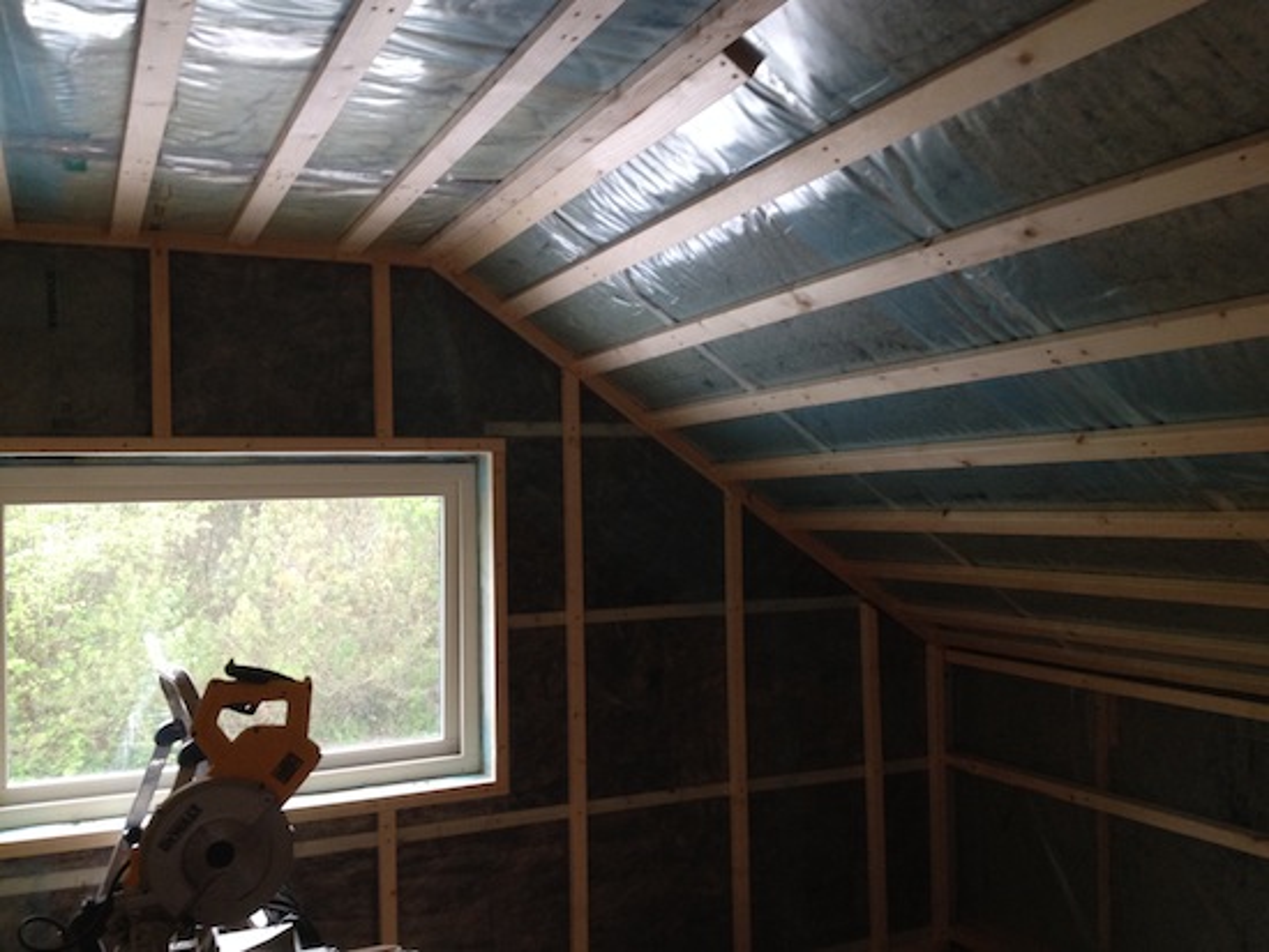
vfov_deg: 40.7
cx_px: 634
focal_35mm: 35
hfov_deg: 52.6
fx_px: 1284
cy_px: 476
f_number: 2.4
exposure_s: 1/20
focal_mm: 4.28
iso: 125
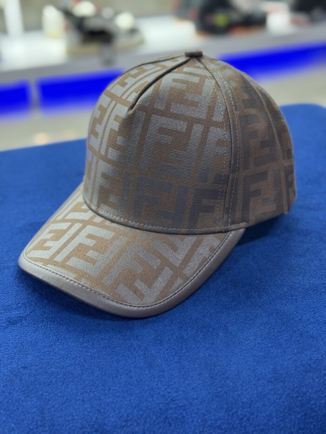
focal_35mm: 48
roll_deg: +1.6
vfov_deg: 39.7
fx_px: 603
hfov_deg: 30.3
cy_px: 217
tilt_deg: -33.4
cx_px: 163
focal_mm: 6.76
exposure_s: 1/50
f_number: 1.78
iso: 100
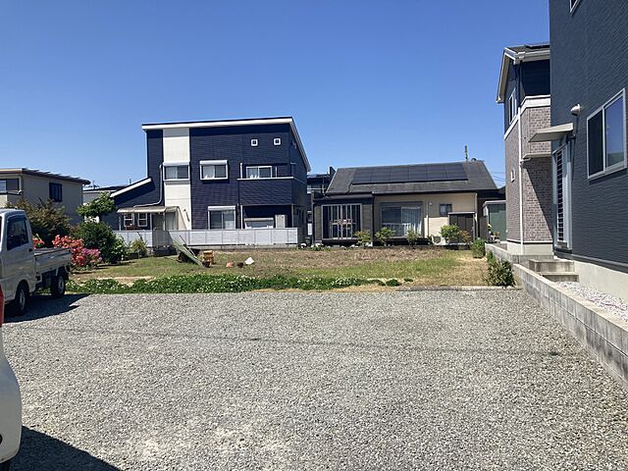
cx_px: 314
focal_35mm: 28
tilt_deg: -1.1
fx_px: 508
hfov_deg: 63.4
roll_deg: +0.3
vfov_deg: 49.7
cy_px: 236
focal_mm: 3.99
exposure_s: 1/2433
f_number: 1.8
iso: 25
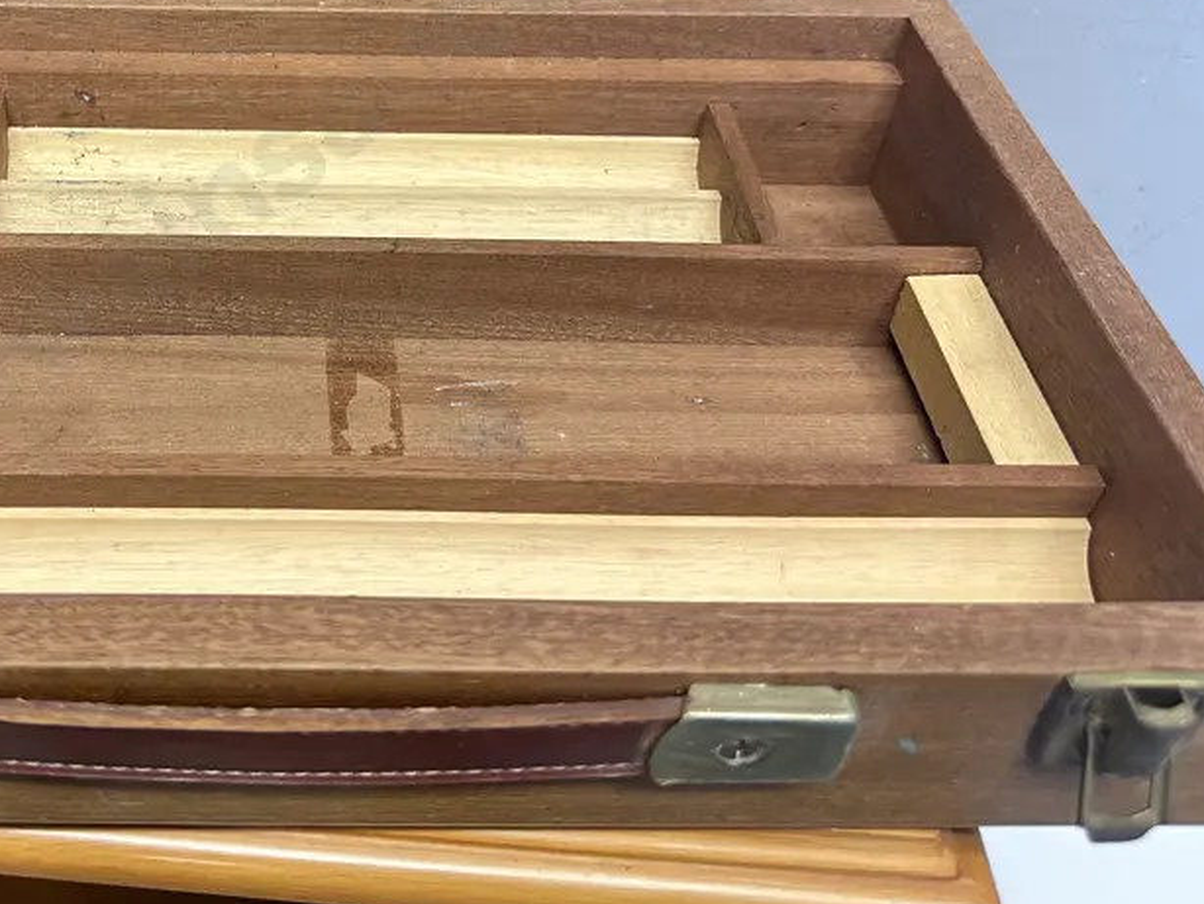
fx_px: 1392
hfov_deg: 44.8
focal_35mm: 40
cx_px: 267
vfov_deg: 34.8
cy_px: 175
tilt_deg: -37.5
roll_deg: -1.2
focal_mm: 6.86
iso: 200
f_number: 1.78
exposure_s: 1/100
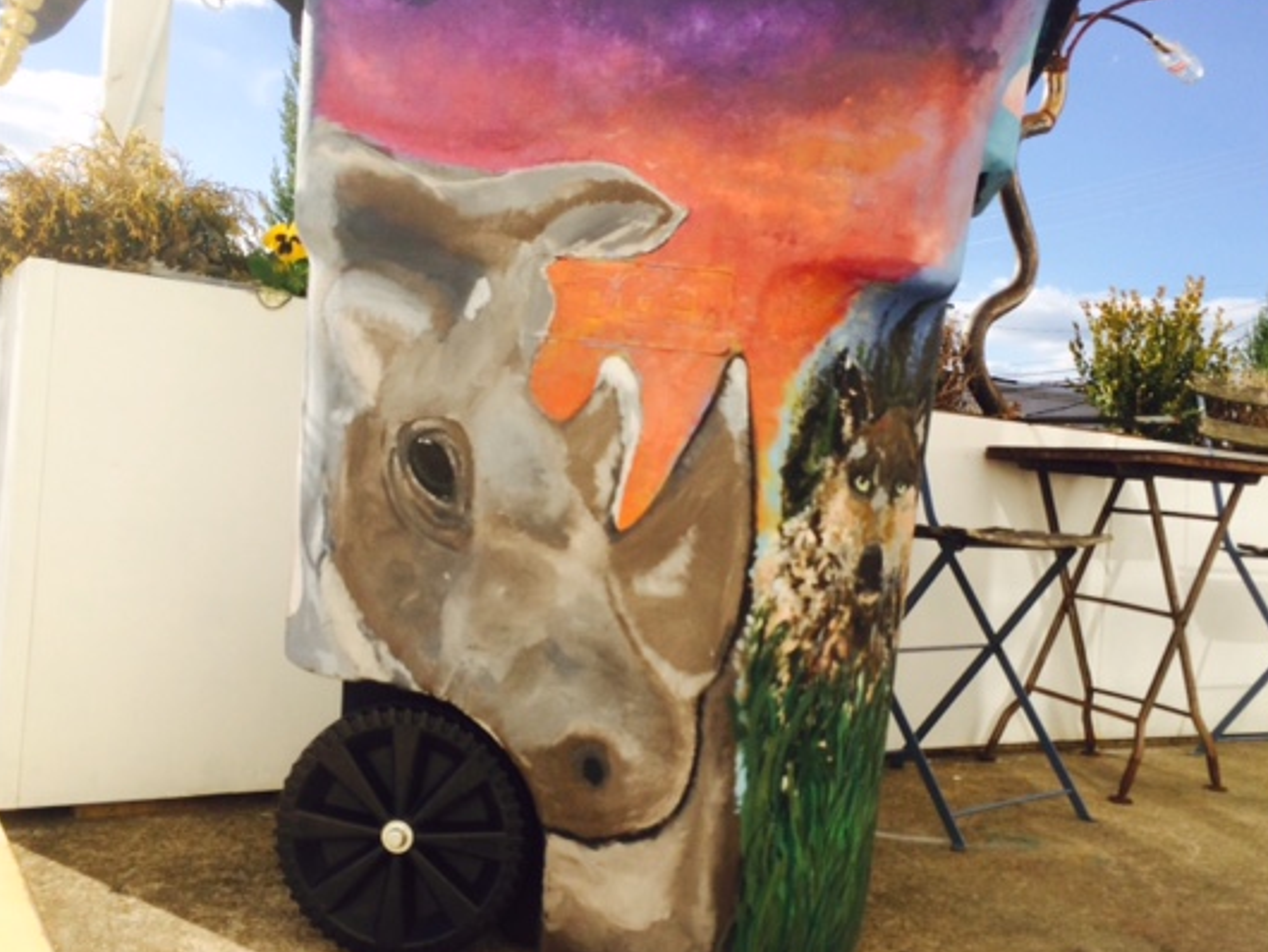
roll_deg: -6.1
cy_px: 483
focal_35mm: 35
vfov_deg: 40.7
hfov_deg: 52.6
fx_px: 1283
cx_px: 682
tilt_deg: -1.5
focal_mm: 4.15
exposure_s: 1/2283
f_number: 2.2
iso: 32
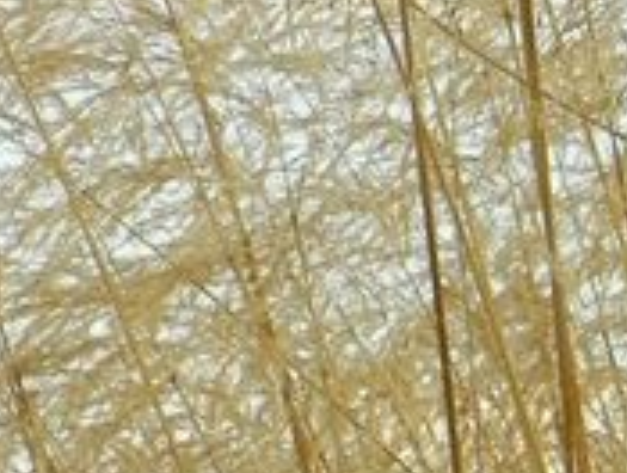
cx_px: 709
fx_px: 5463
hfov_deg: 6.5
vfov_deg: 4.9
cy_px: -305
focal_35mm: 301
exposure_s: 1/500
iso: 160
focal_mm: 11.8
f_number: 4
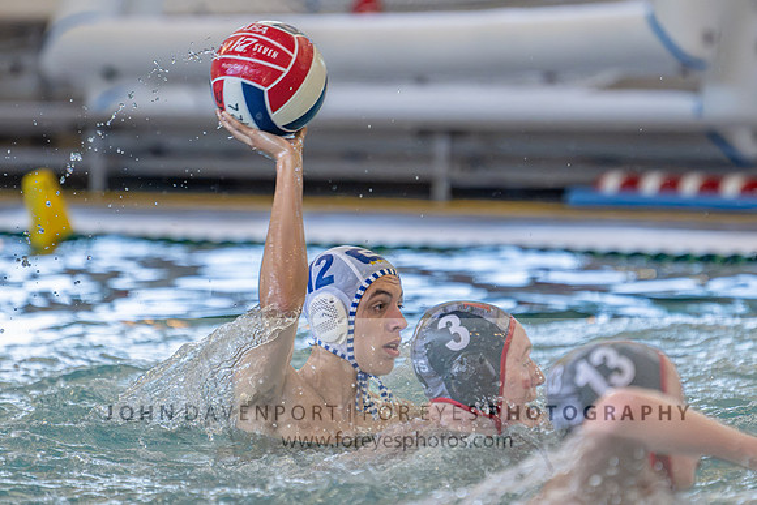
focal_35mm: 402
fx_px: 8451
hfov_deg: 5.1
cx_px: 334
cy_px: 215
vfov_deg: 3.4
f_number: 4
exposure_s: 1/1000
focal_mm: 280
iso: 5000
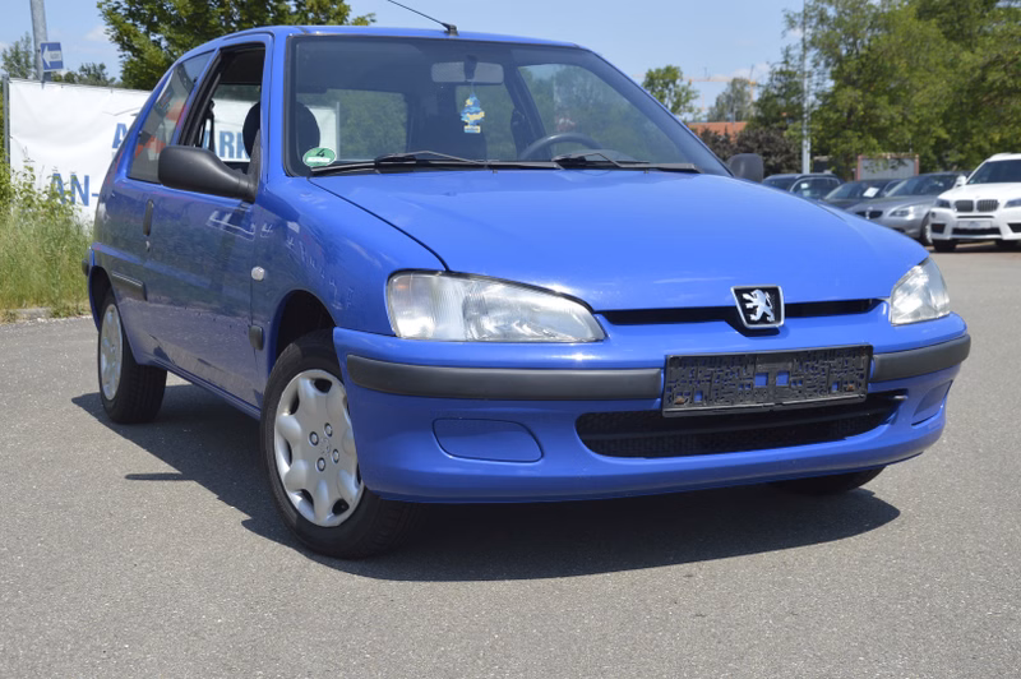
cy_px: 340
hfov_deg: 38.9
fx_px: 1445
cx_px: 510
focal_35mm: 51
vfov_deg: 26.4
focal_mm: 34
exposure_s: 1/250
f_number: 8
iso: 100
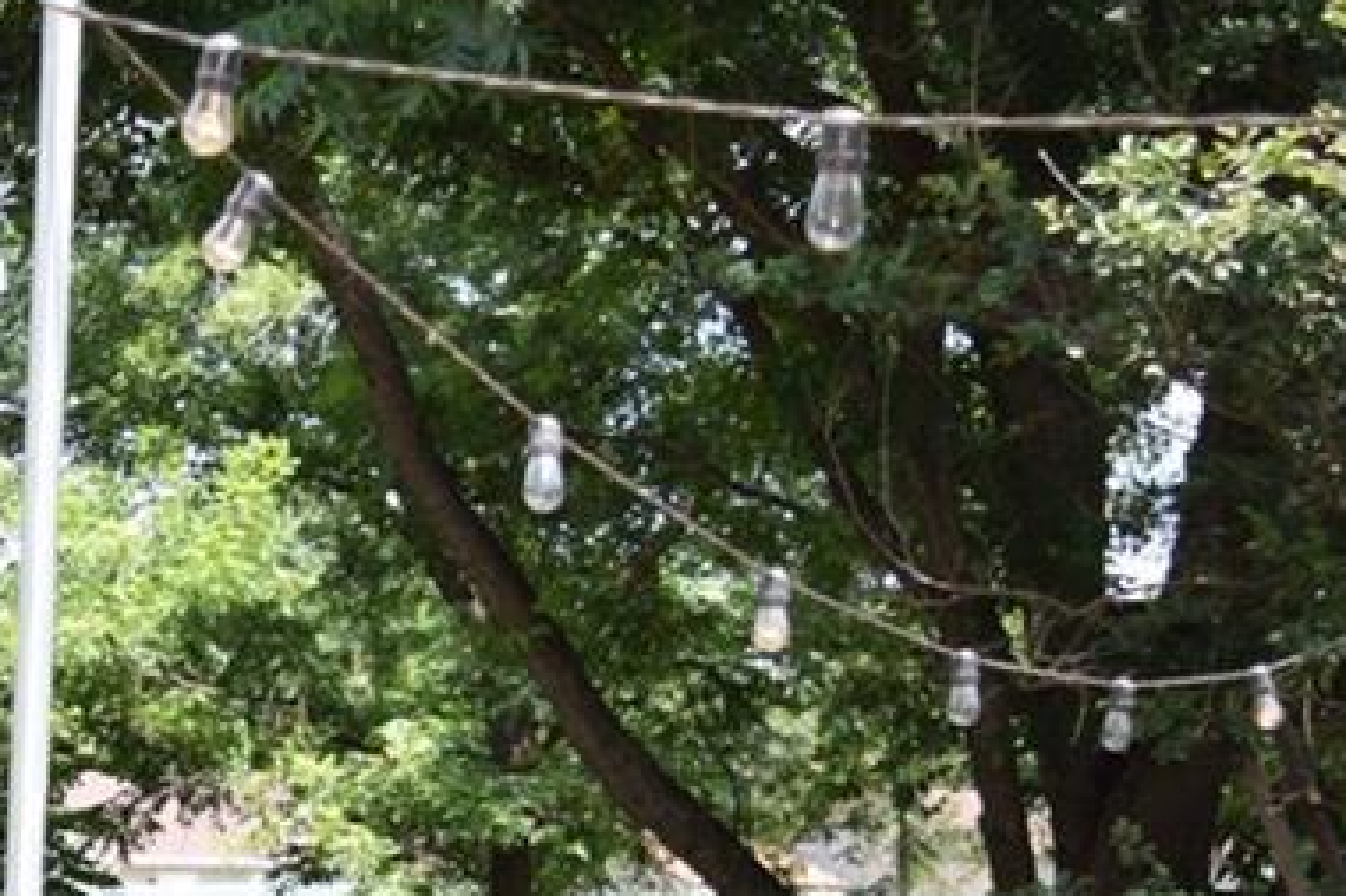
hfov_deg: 19.9
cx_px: -209
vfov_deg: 13.6
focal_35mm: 97
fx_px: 3625
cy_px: 1179
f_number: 4
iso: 100
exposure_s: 1/200
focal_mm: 24
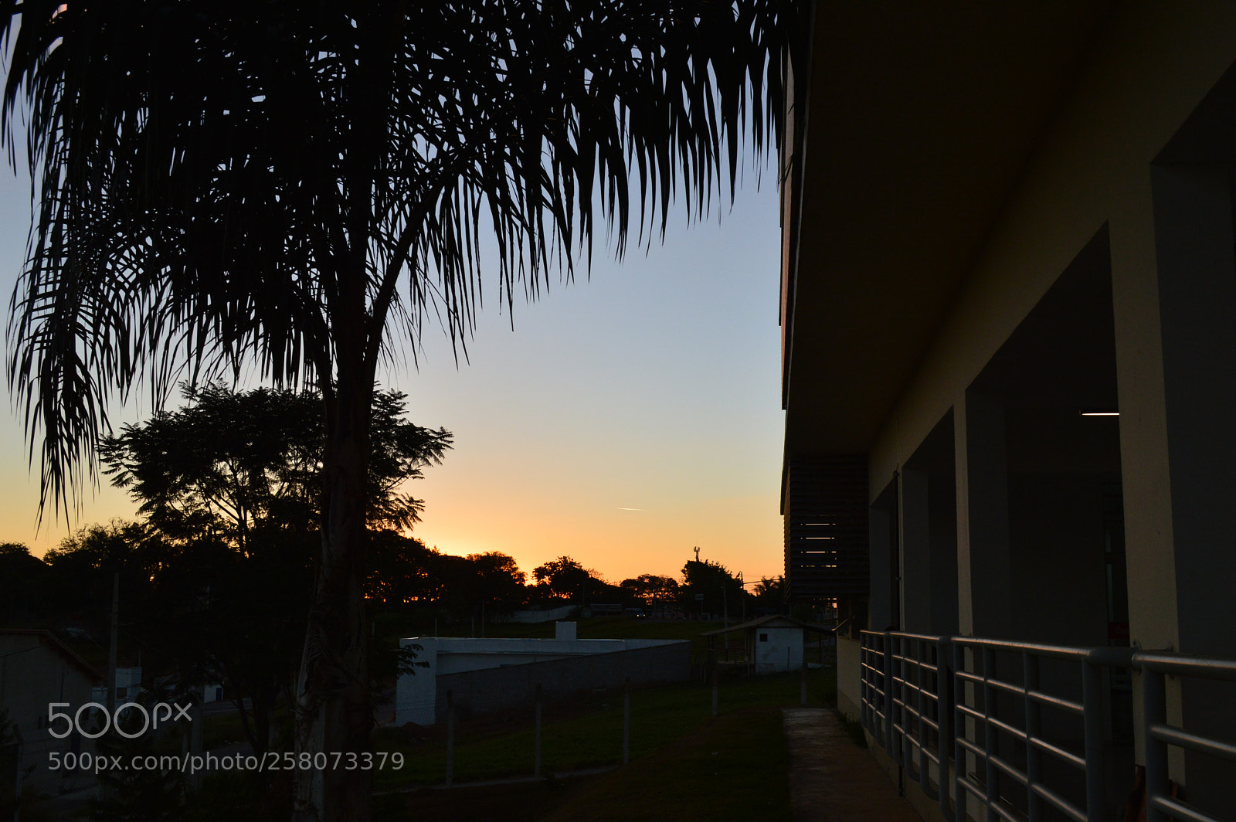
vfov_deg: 36.8
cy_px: 411
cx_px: 618
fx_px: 1235
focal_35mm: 36
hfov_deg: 53.2
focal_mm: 24
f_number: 10
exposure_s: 1/250
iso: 400
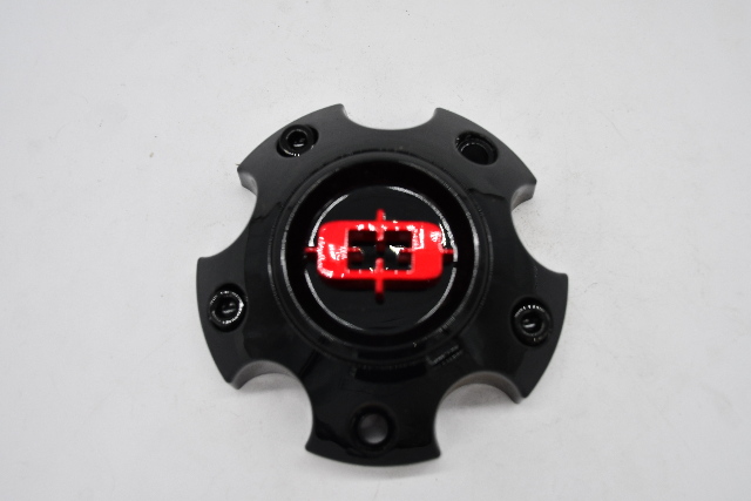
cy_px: 250
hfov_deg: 48.4
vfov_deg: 33.4
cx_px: 376
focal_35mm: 40
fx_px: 835
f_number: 5.6
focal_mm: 27
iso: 360
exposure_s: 1/250
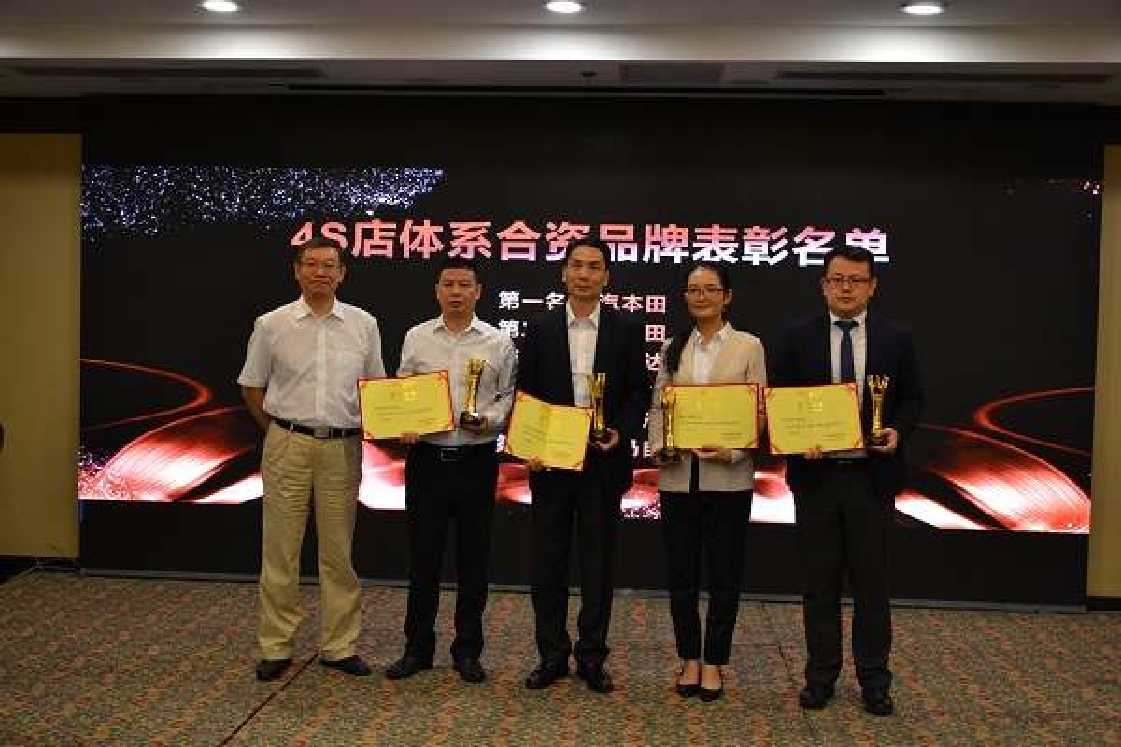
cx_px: 560
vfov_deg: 35.5
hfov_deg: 51.3
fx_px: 1168
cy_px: 374
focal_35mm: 38
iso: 720
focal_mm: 25
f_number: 4
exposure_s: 1/60
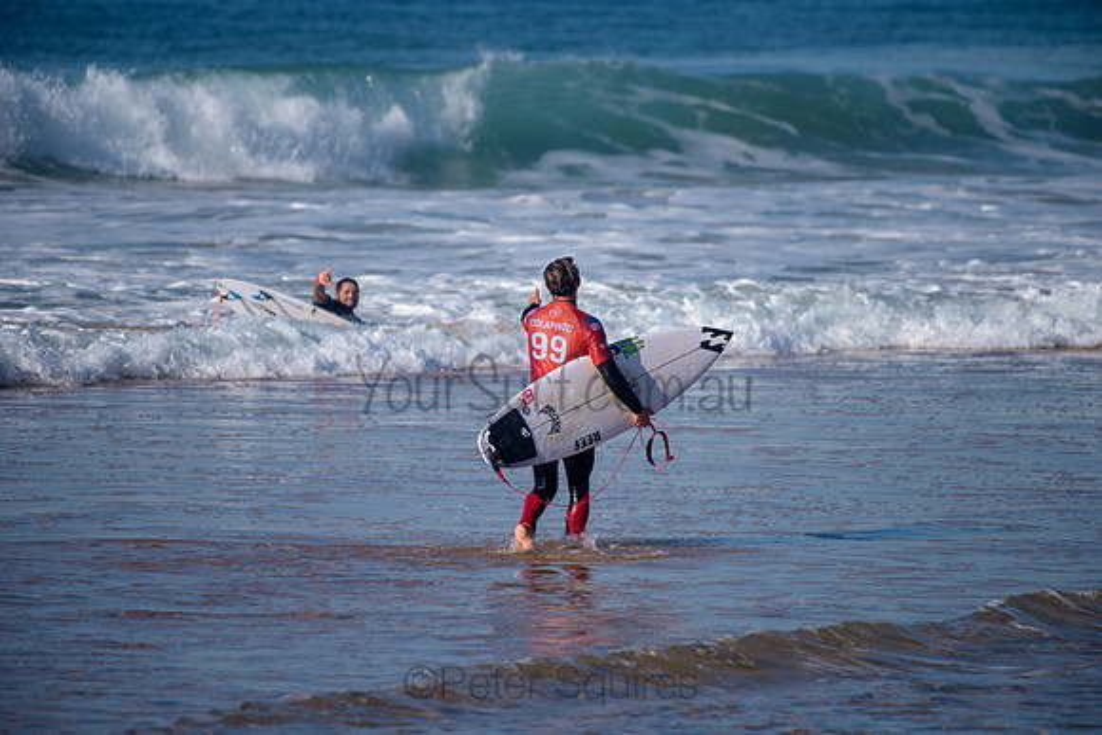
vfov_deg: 2.8
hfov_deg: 4.1
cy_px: 368
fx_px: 15308
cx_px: 551
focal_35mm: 500
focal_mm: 500
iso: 180
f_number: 5.6
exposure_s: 1/2000
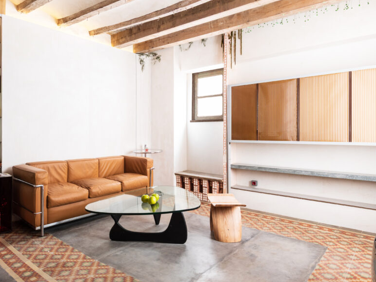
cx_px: 148
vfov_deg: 58.8
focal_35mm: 23
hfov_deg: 73.0
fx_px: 250
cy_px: 129
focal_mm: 12
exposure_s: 4
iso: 100
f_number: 8
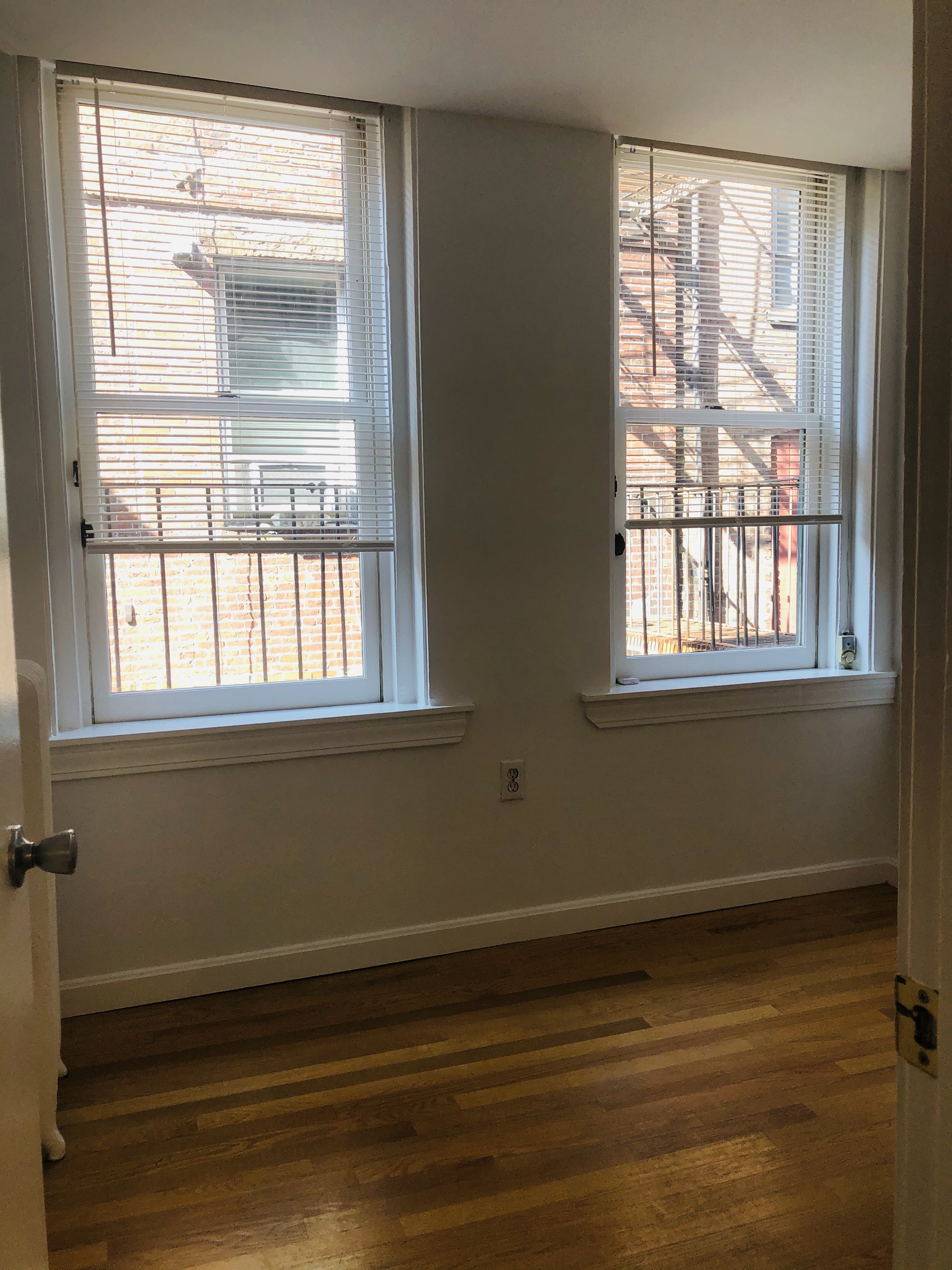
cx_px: 476
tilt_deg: -5.5
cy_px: 635
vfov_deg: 63.4
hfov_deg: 49.7
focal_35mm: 28
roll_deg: +2.3
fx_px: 1027
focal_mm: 3.99
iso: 50
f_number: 1.8
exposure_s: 1/120
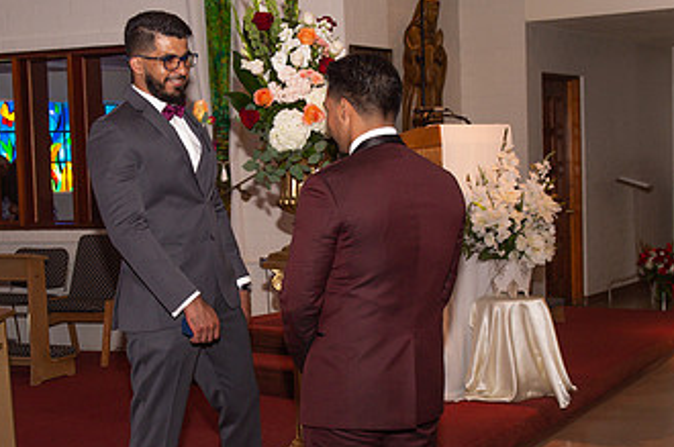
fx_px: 1290
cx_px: 283
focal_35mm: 69
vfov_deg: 19.7
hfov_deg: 29.2
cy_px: 245
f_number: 4
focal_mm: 32
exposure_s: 1/250
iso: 400
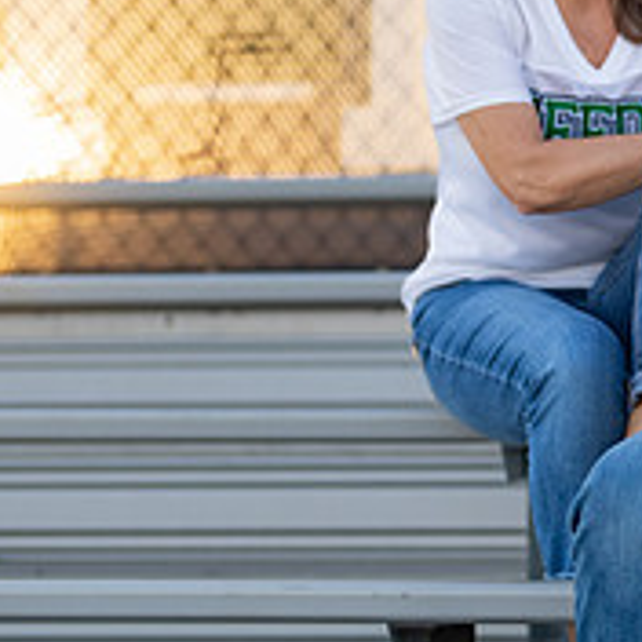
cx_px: 821
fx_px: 3336
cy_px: 257
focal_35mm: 159
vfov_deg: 11.0
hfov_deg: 10.8
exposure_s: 1/1250
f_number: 1.2
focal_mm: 50
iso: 100
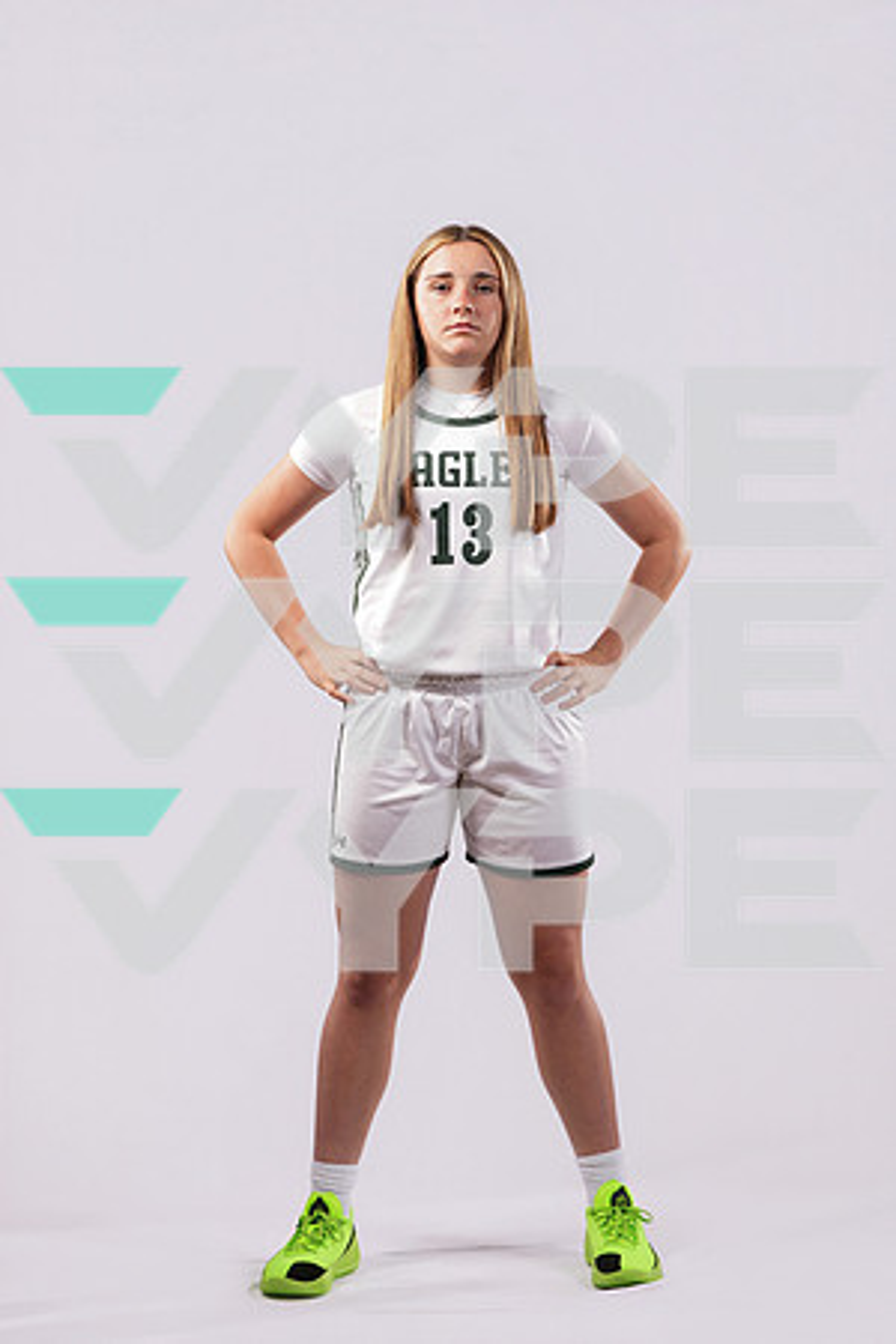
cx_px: 448
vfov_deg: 28.1
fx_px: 2688
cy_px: 672
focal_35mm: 72
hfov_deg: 18.9
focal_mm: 72
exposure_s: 1/125
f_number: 11
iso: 160
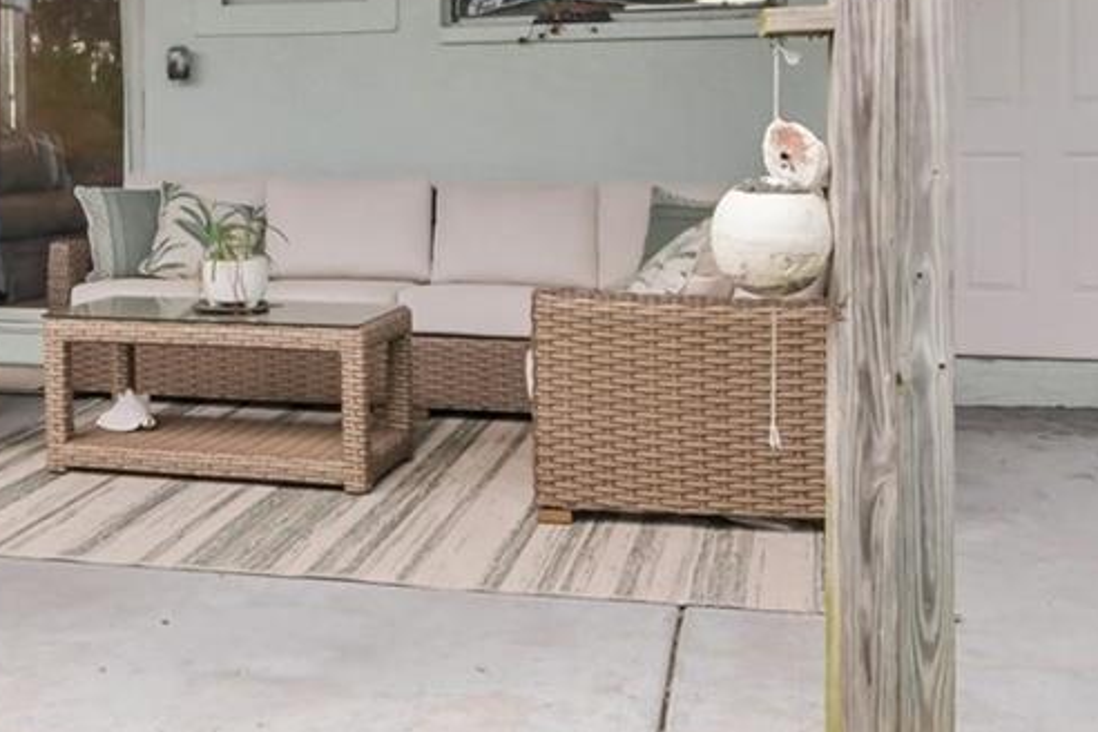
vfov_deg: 25.3
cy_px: 85
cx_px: 38
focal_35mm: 52
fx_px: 1586
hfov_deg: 35.1
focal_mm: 16
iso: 400
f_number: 8
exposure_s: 1/60
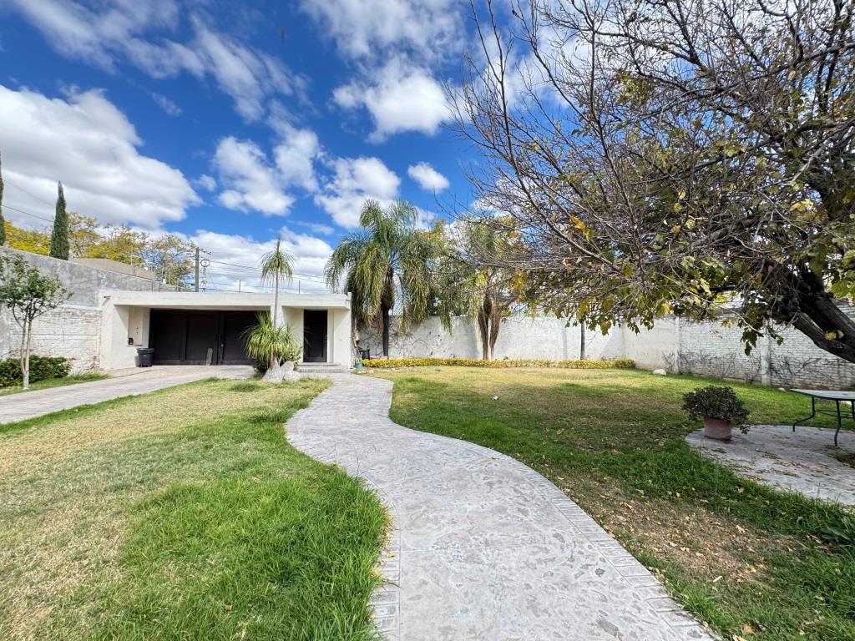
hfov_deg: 102.1
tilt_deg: +3.0
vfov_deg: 85.7
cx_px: 428
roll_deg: +0.2
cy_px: 320
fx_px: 346
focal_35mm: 14
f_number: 2.2
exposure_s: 1/473
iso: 40
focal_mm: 2.22
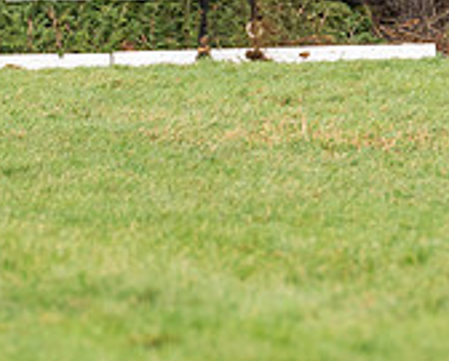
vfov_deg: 1.1
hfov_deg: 1.3
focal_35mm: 1457
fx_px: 19395
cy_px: -132
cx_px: 96
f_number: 4
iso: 800
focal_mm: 300
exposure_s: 1/1000
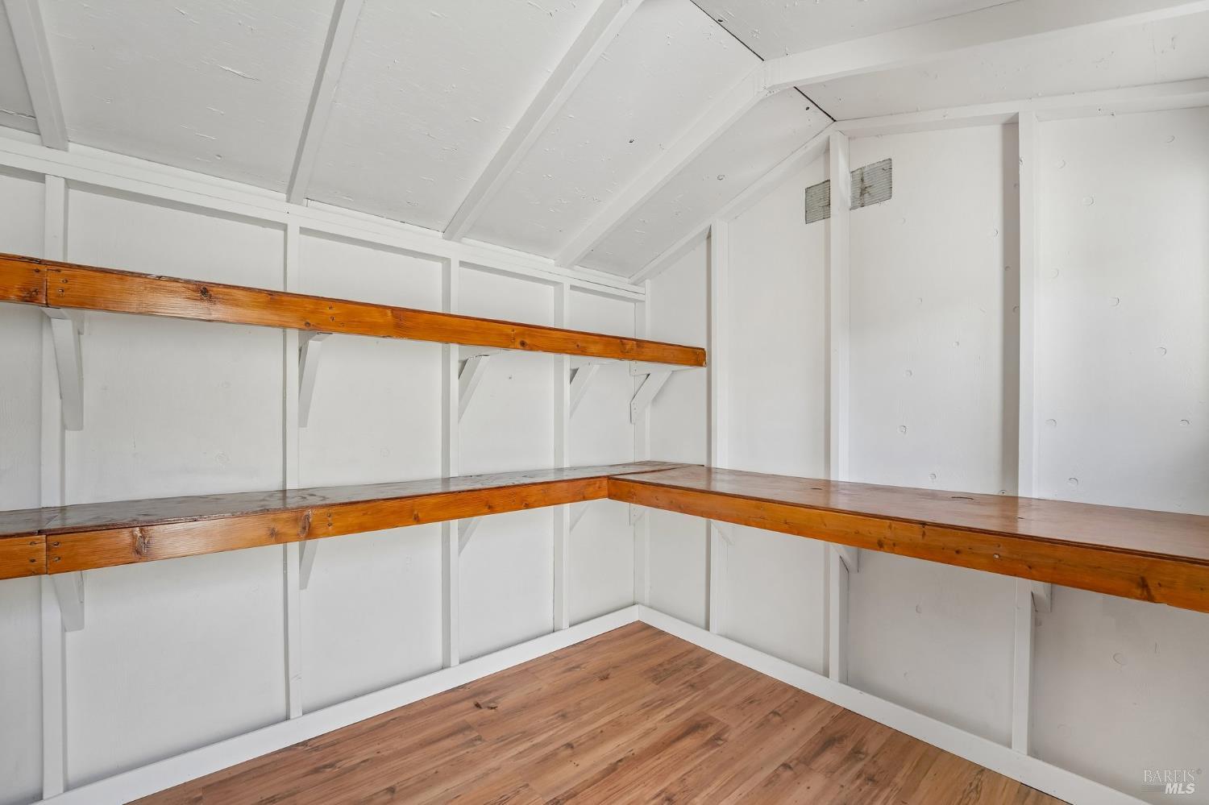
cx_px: 604
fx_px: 470
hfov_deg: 104.3
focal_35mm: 14
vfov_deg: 81.2
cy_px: 402
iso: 640
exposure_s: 1/125
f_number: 8
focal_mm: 14
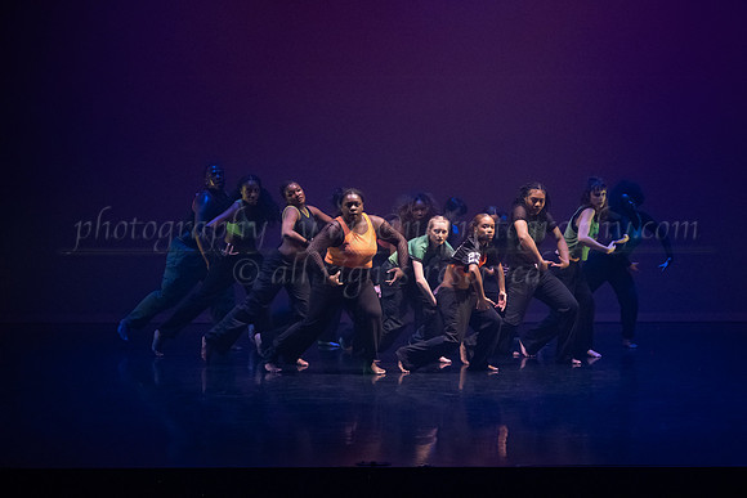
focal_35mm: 98
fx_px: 2041
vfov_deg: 13.9
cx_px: 486
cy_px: 244
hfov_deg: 20.7
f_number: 3.5
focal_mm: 75
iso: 4000
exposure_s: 1/400
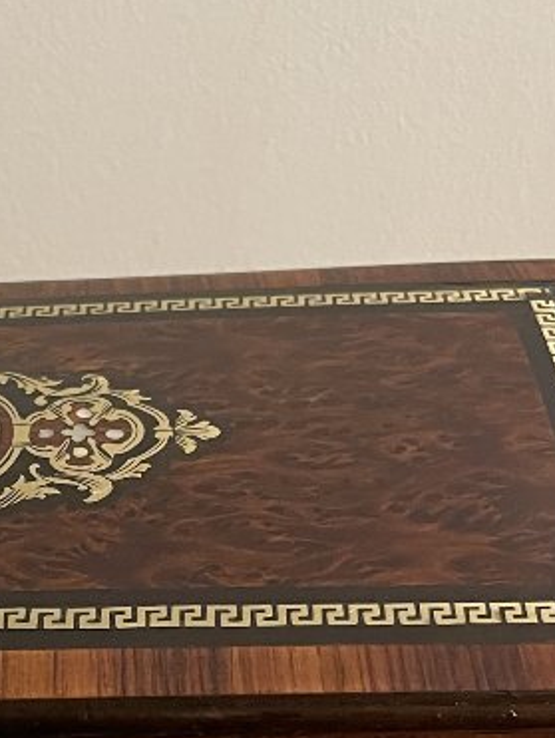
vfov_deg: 22.6
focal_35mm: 84
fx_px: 1793
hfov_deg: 17.1
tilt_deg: -39.1
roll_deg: +4.2
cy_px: 674
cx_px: -20
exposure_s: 1/60
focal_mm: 4.2
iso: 400
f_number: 1.6
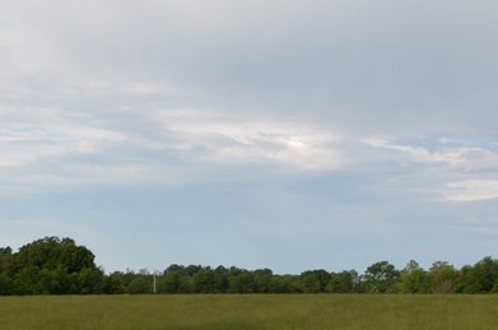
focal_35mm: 92
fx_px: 1270
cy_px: 255
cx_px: 194
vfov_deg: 14.7
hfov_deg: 22.1
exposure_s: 1/200
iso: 100
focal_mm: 22
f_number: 8
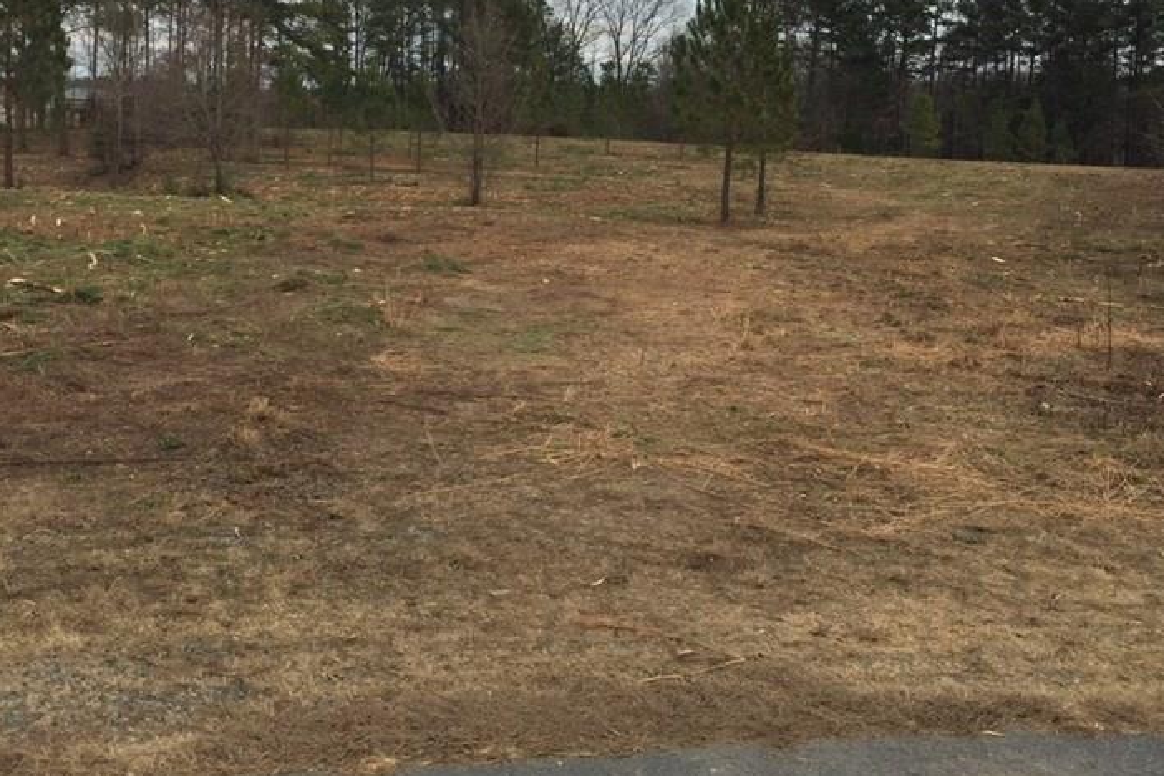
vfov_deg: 30.3
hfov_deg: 44.5
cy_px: 254
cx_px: 607
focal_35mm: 44
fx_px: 1423
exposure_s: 1/791
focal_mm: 4.15
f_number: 2.2
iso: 32
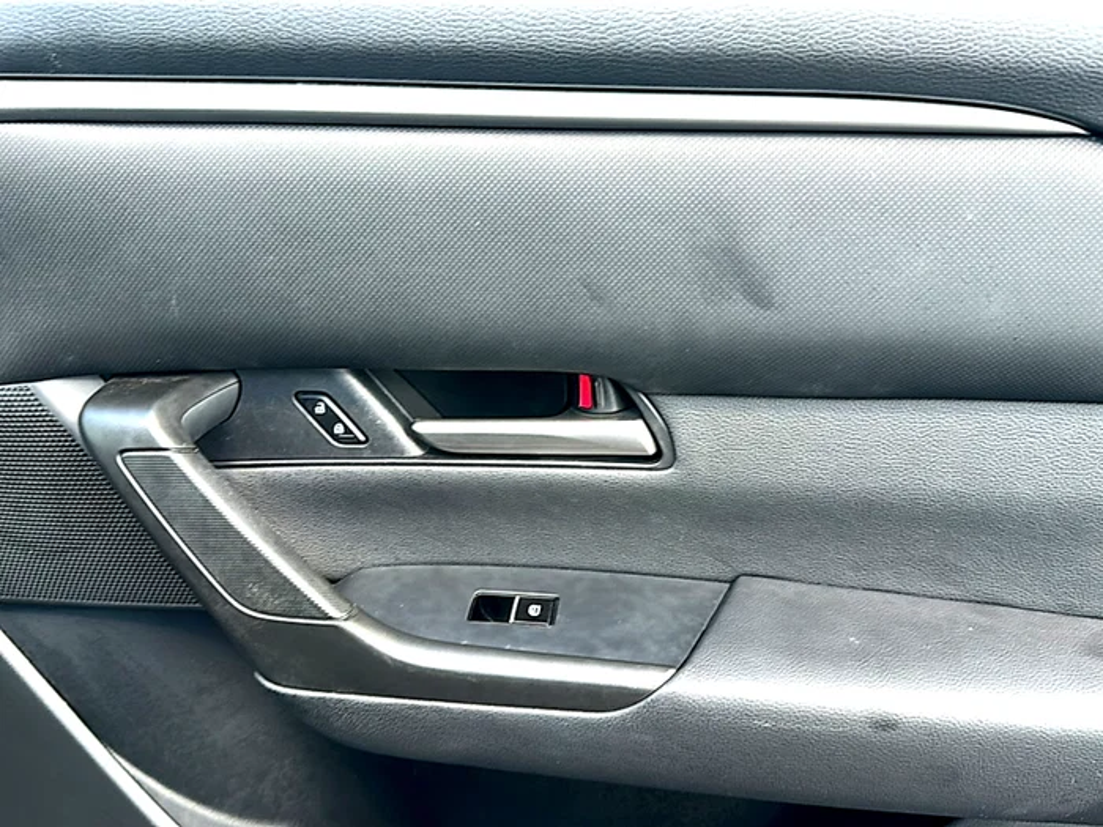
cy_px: 414
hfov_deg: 69.4
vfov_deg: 54.9
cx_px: 552
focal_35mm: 25
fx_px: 797
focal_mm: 6.86
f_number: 1.78
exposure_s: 1/88
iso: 50
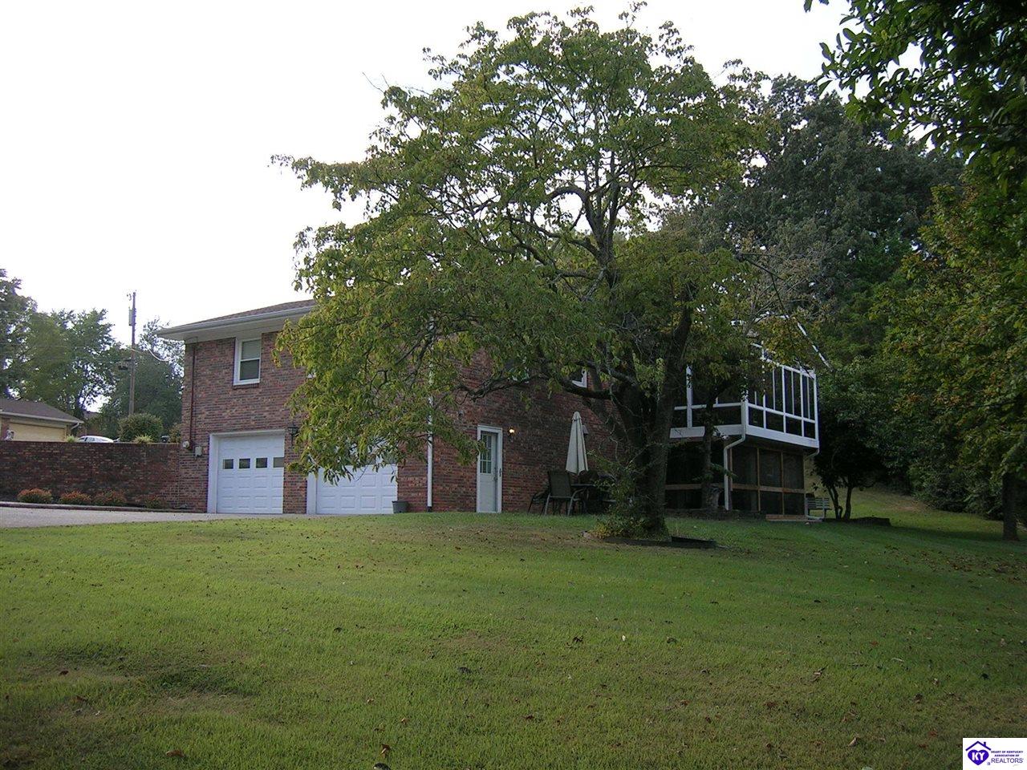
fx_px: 1038
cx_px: 514
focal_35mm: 35
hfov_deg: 52.6
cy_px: 385
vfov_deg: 40.7
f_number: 2.8
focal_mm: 5.4
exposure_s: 1/261
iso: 50
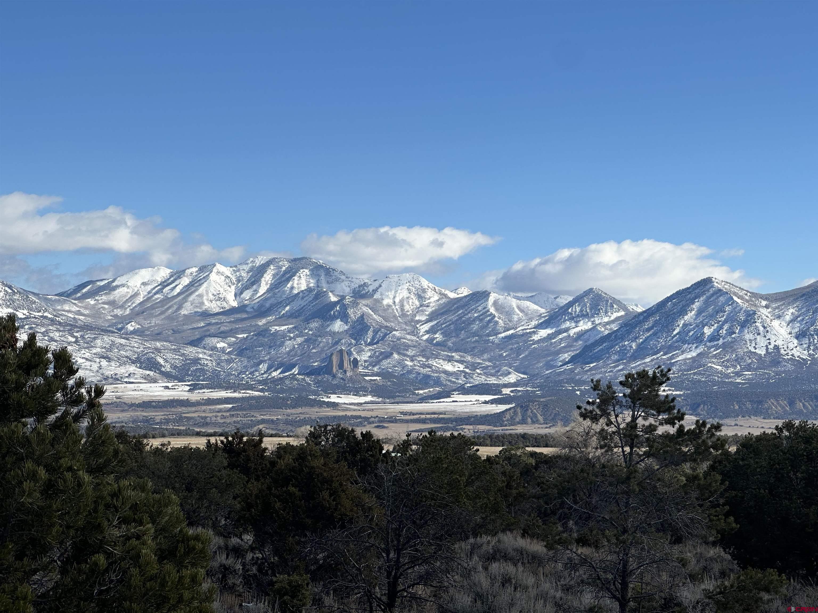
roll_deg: -1.3
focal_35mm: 77
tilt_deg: +1.9
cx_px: 409
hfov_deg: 25.3
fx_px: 1820
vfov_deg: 19.1
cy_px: 306
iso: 32
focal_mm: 9
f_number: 2.8
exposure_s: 1/1277
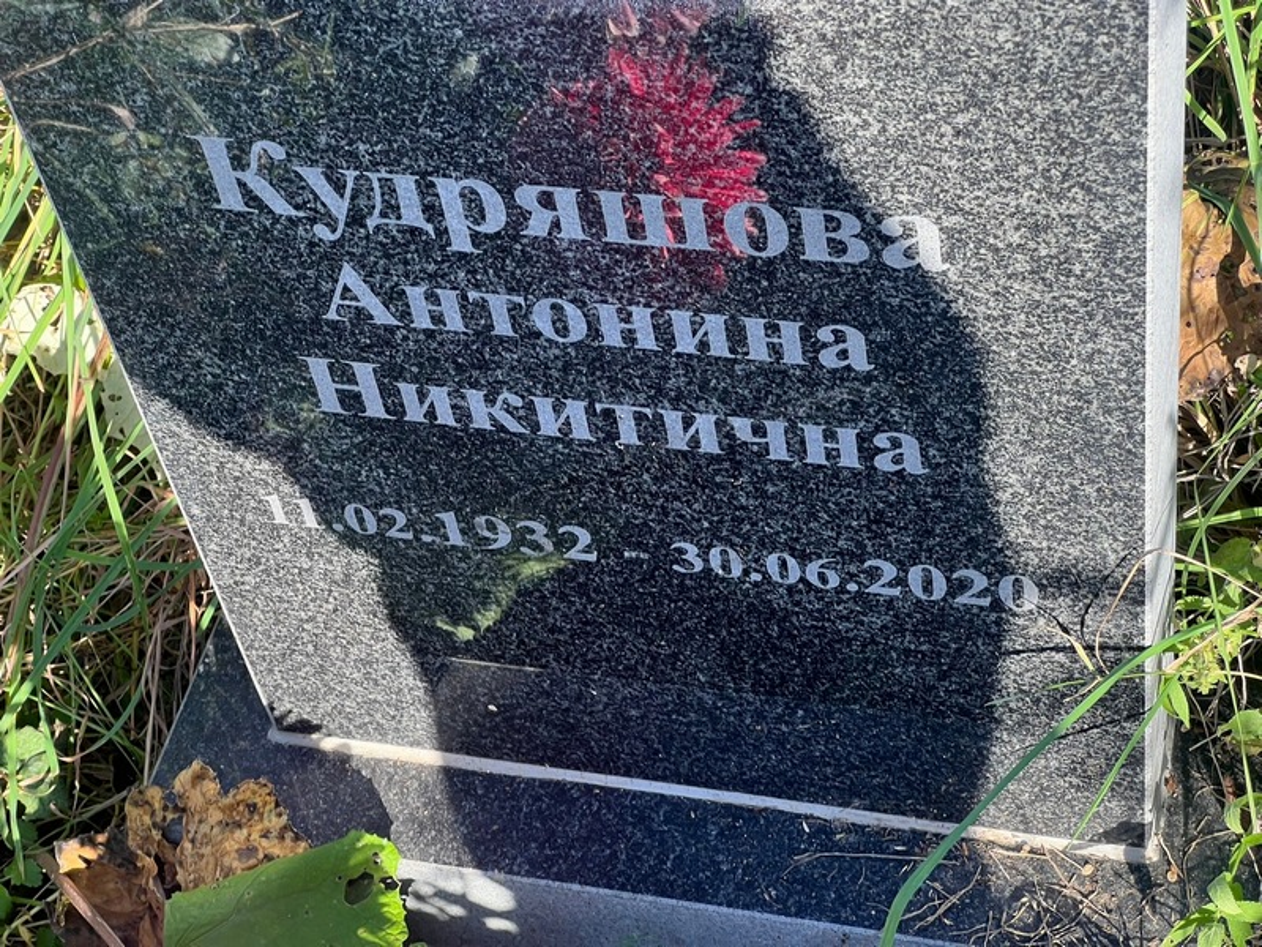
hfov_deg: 25.3
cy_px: 474
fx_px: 2807
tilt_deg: -48.4
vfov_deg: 19.1
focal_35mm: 77
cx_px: 631
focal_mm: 9
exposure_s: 1/99
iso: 32
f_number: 2.8
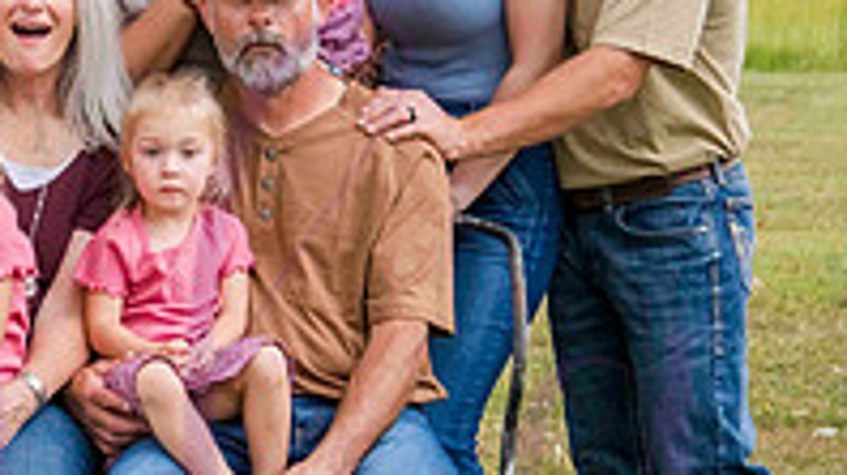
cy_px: 101
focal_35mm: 160
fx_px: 3591
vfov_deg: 7.6
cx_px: 64
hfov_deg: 13.3
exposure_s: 1/640
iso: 400
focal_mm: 52
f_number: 4.2
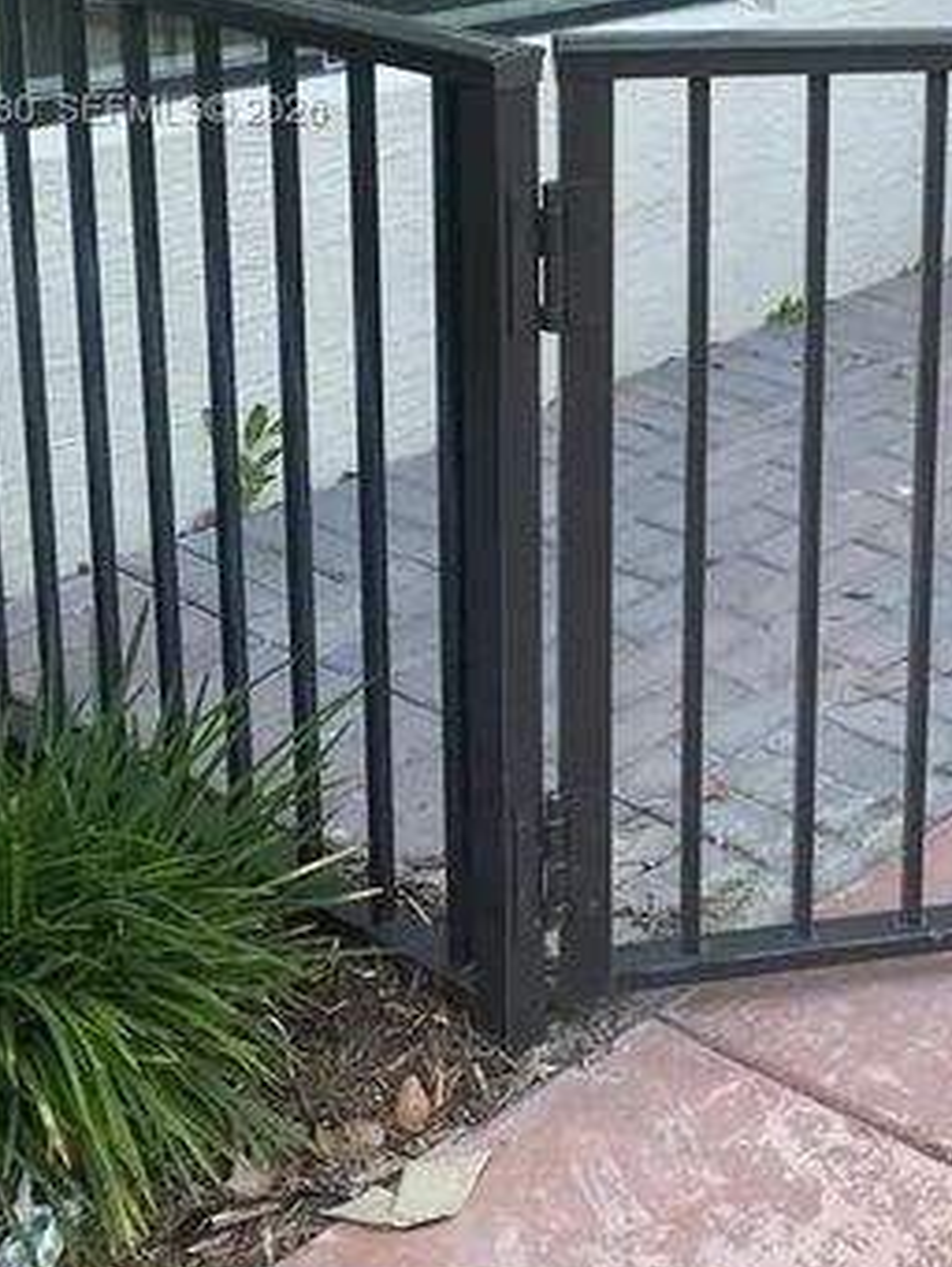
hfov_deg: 21.5
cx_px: 1026
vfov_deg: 28.6
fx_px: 2382
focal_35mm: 65
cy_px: 113
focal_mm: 4.25
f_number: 1.8
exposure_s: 1/477
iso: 32
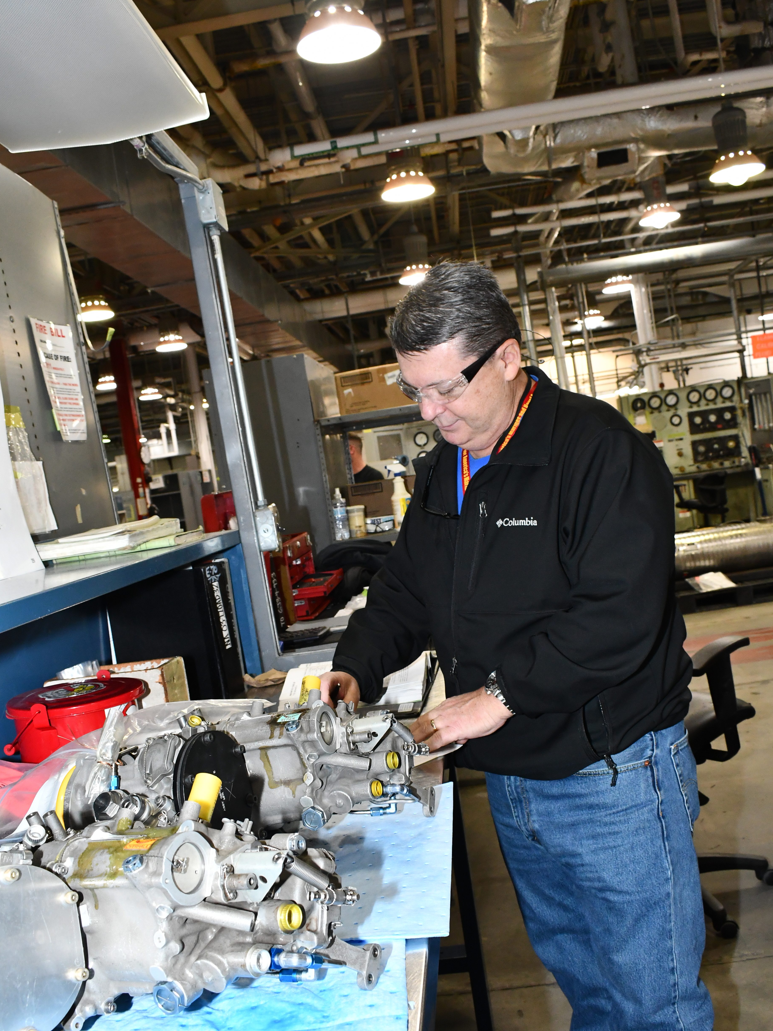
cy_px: 544
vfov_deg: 53.9
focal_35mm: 34
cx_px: 390
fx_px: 1012
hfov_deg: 41.8
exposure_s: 1/60
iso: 1600
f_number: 8
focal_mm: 21
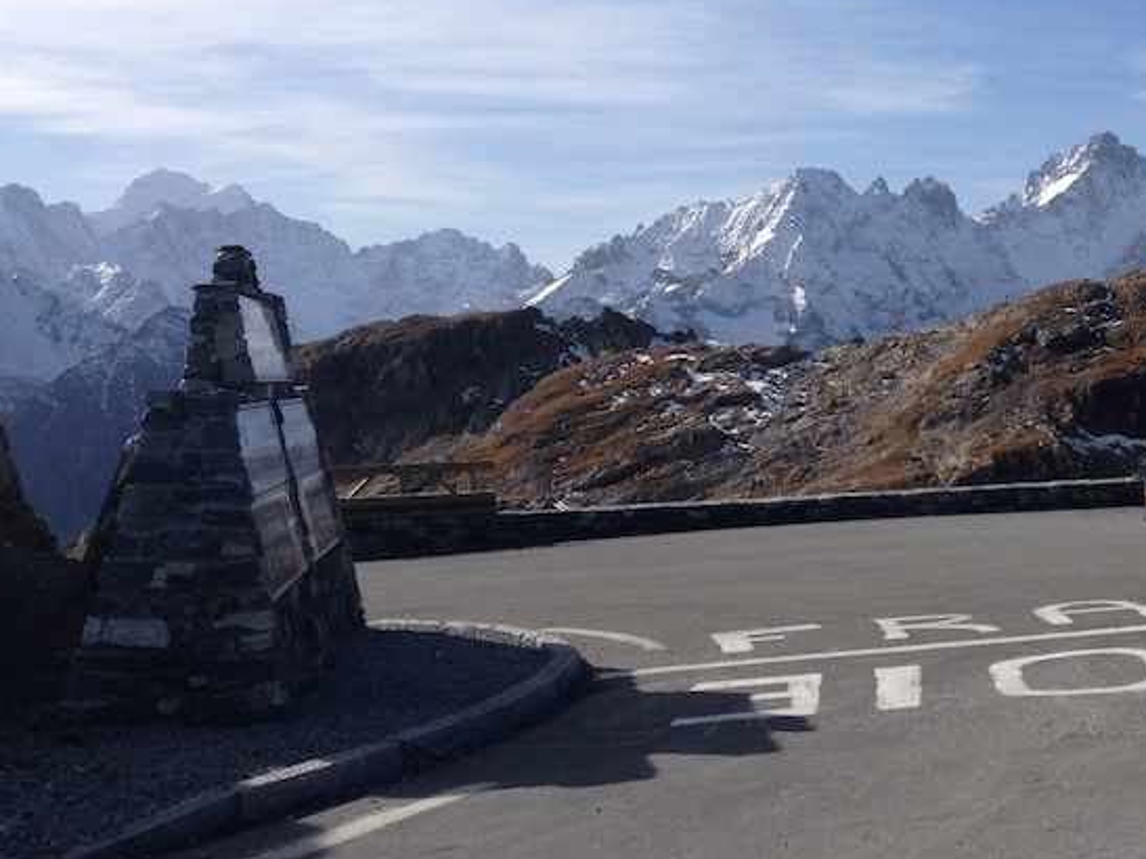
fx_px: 2118
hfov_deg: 29.3
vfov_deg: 22.9
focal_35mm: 64
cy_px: 360
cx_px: 980
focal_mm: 4.28
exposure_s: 1/2513
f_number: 2.4
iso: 50
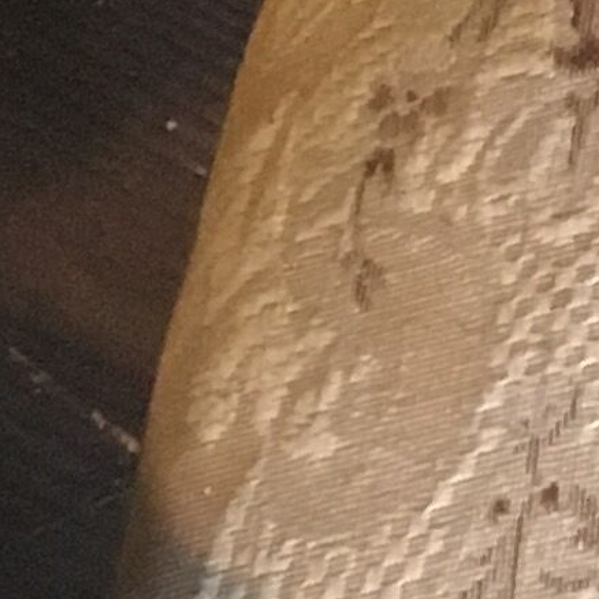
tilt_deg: -47.5
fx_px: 4620
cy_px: -1043
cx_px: 1826
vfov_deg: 6.8
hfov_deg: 6.7
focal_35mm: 236
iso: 200
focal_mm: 4.15
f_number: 2.2
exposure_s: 1/20
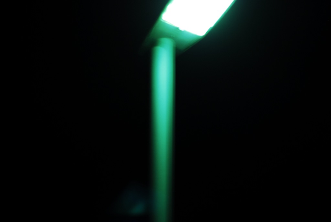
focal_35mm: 128
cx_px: 166
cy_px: 111
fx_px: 1174
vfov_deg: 10.8
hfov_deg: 16.0
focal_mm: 85
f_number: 4
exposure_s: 1/2
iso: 200
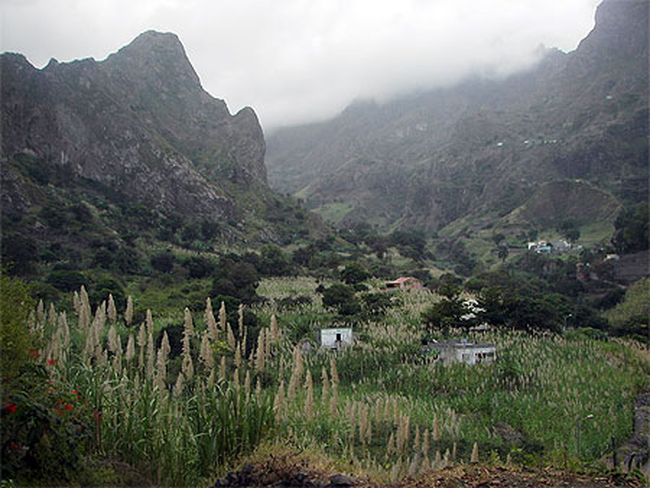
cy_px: 244
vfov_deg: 39.7
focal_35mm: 36
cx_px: 325
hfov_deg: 51.3
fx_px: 676
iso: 50
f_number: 2.8
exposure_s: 1/250
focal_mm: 6
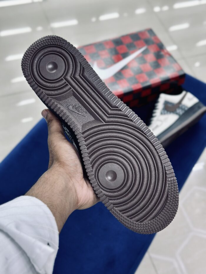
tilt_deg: -55.5
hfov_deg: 30.3
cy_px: 137
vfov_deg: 39.7
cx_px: 103
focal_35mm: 48
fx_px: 381
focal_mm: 6.86
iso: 100
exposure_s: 1/100
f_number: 1.78
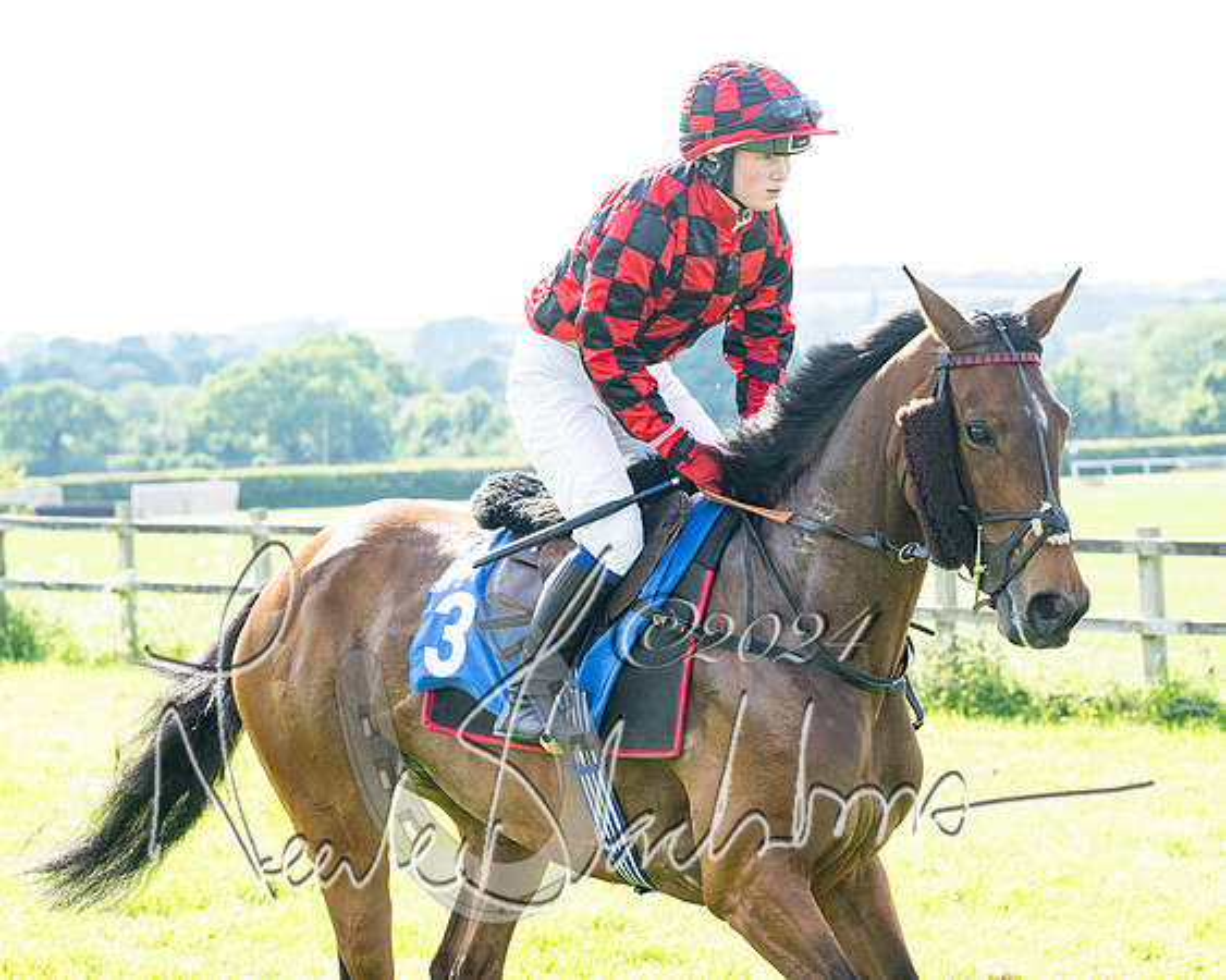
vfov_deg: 9.7
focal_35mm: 160
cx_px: 885
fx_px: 5800
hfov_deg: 12.0
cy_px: 476
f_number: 5
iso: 400
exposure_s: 1/1250
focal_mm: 79
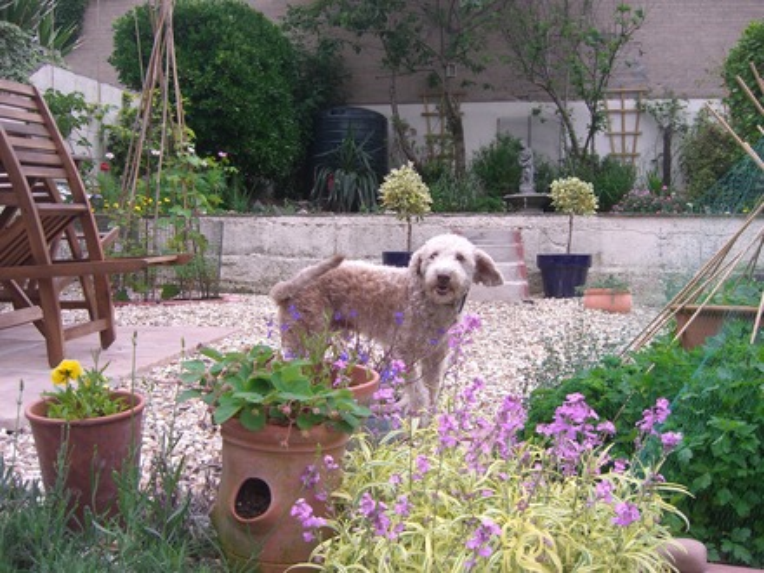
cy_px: 286
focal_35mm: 38
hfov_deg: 49.0
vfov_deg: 37.7
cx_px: 382
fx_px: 839
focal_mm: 7.9
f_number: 2.8
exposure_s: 1/500
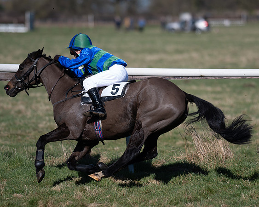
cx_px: 171
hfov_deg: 7.5
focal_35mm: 258
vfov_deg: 6.0
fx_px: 1974
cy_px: 102
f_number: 1.8
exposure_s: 1/4000
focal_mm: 135
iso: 50
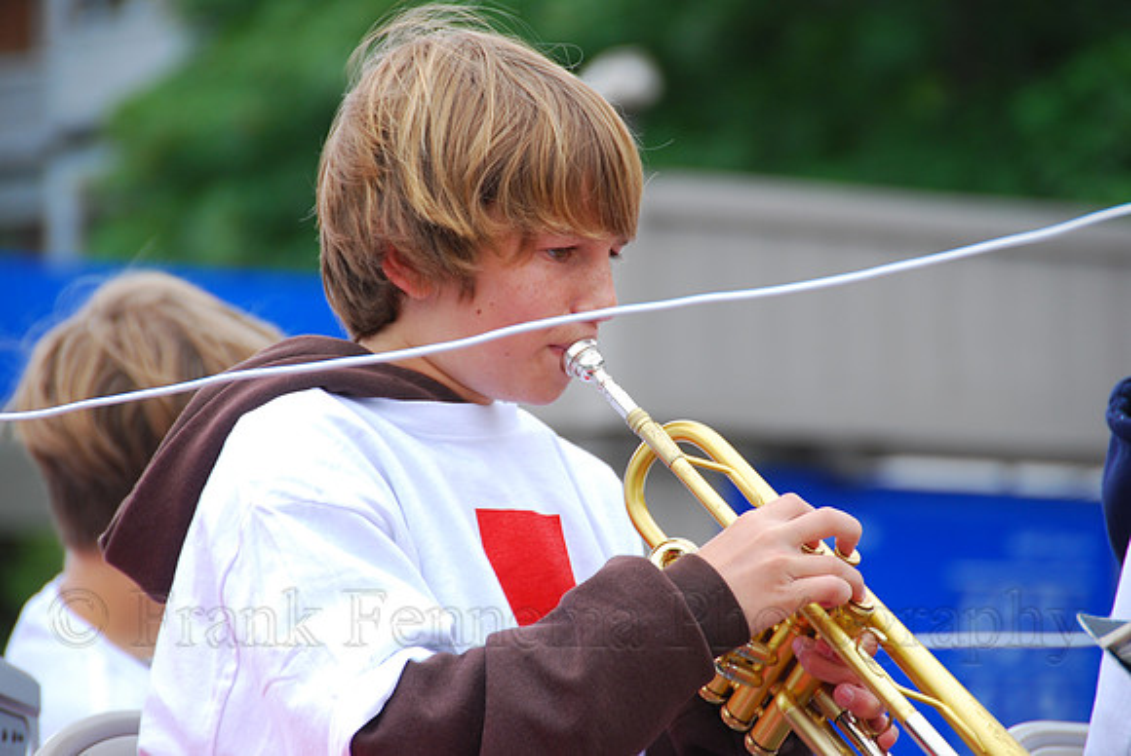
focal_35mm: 300
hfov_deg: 6.9
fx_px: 9434
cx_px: 566
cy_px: 378
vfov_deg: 4.6
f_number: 5.6
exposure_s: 1/180
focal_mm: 200
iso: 200
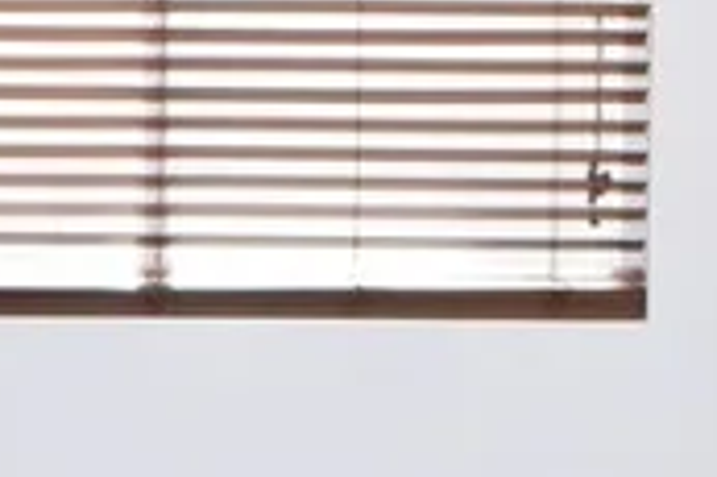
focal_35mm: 160
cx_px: 149
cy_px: -120
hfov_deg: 12.8
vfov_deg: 8.5
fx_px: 3184
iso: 400
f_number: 8
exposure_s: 1/50
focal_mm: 18
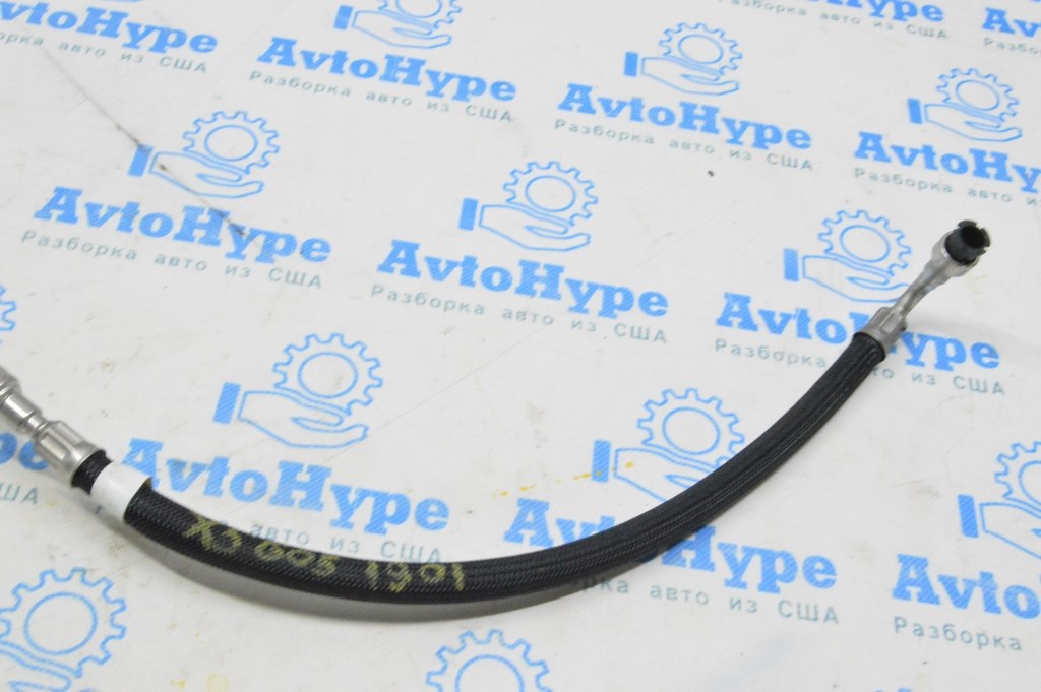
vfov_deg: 28.9
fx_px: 1344
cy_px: 346
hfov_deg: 42.4
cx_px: 520
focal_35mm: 46
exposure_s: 1/20
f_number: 20
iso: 6400
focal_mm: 31
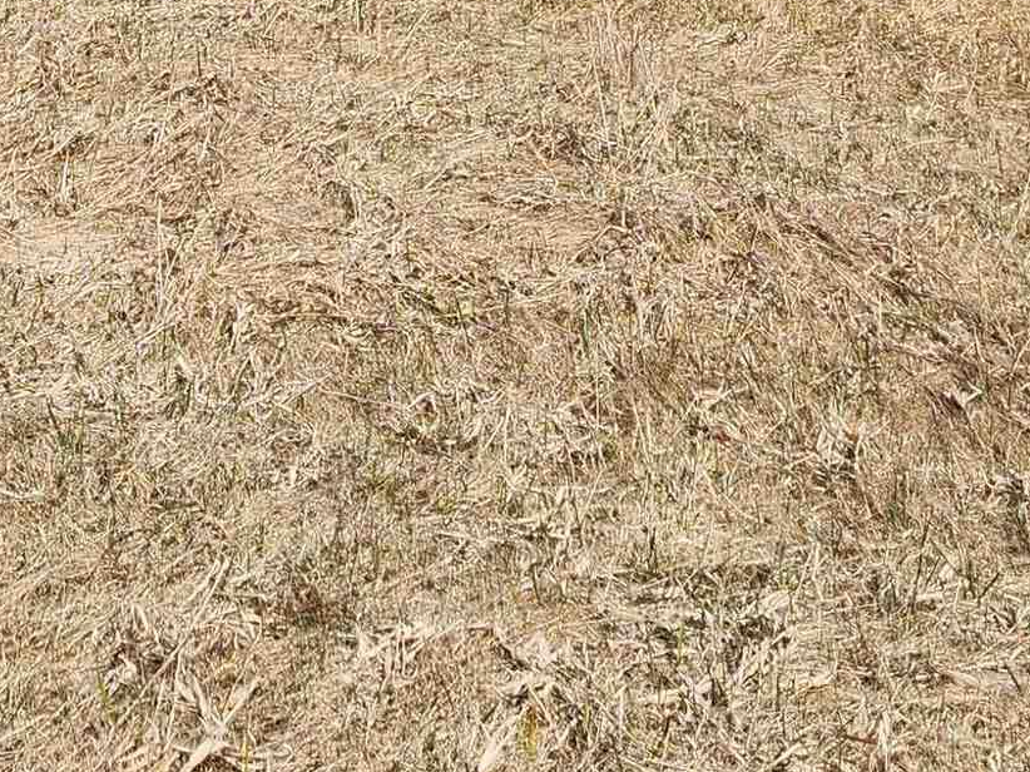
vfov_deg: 15.6
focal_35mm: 86
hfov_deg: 22.3
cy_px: -440
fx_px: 2558
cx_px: 115
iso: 20
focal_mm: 5.4
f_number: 1.8
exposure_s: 1/2027
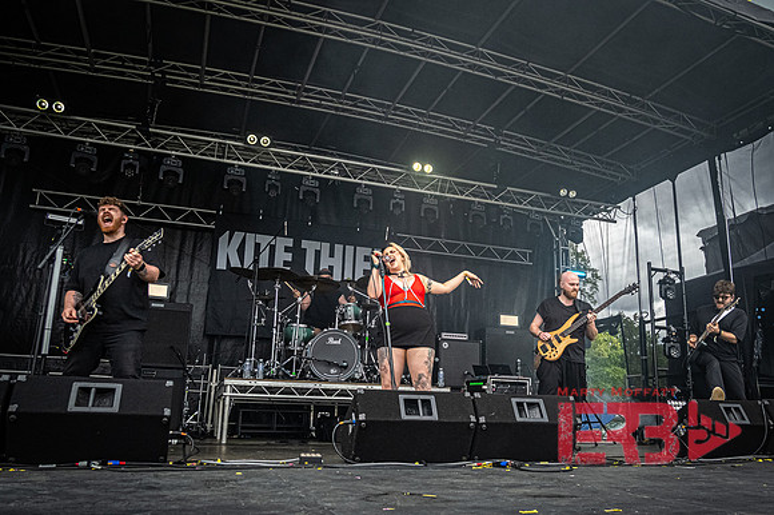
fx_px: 603
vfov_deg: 46.3
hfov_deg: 65.2
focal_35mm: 28
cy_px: 272
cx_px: 435
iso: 800
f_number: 4
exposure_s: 1/1250
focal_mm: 12
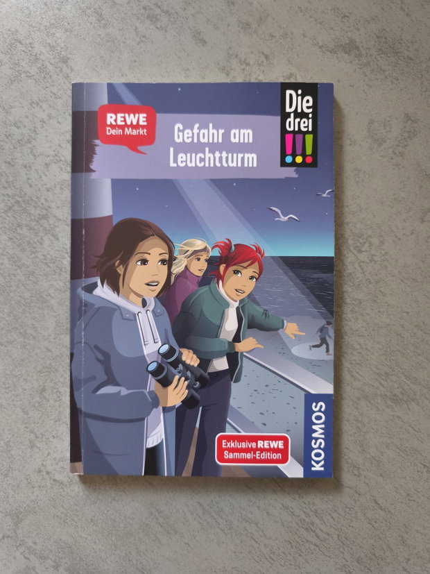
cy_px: 287
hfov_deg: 58.9
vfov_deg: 73.9
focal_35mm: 23
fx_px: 381
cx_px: 215
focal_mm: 6.57
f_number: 1.6
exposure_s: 1/50
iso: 250
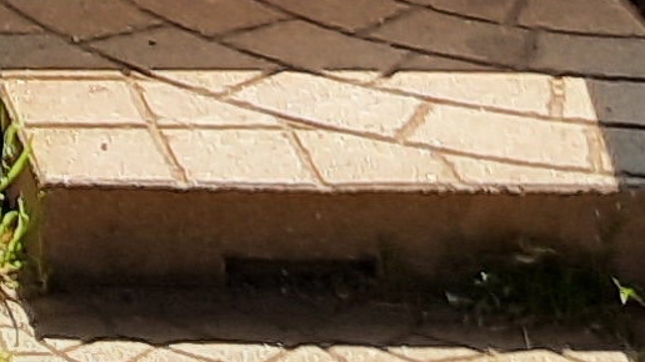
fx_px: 3608
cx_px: -771
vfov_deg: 5.1
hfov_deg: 9.4
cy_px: -1090
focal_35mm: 211
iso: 32
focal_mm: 4.6
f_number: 2
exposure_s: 1/289
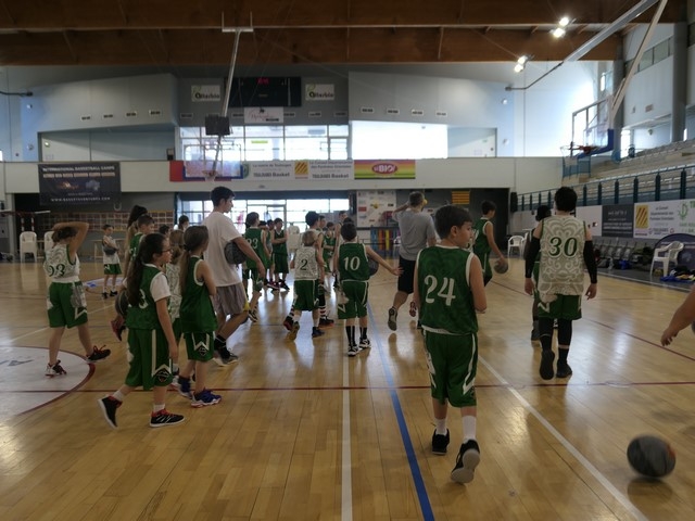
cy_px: 260
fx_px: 522
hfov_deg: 67.3
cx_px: 348
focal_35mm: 26
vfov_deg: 53.1
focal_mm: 8.8
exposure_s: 1/125
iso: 125
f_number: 1.8
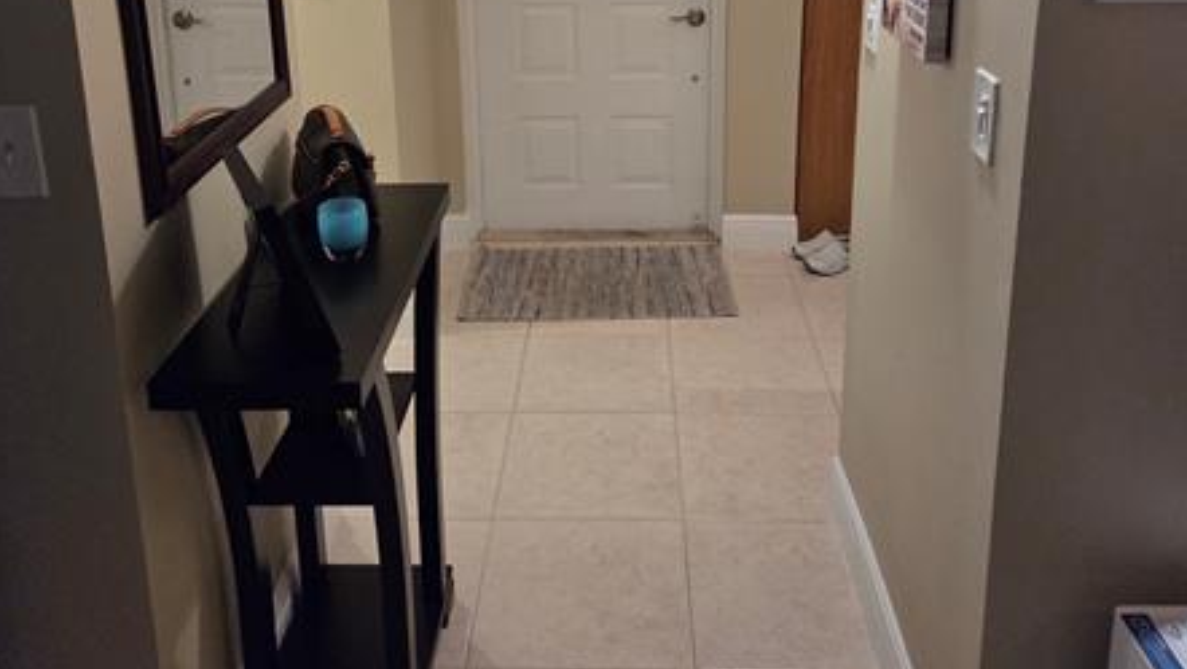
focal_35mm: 34
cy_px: 81
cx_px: 591
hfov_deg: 58.0
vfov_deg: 33.1
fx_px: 1071
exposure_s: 1/120
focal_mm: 5.4
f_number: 1.8
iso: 400
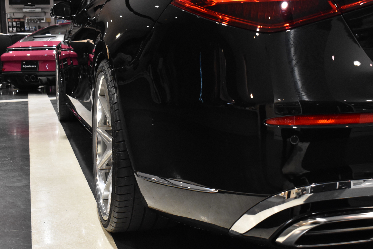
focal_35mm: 48
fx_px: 497
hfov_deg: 41.1
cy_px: 124
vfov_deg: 28.1
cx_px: 186
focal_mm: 32
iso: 2200
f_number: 8
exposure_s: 1/50
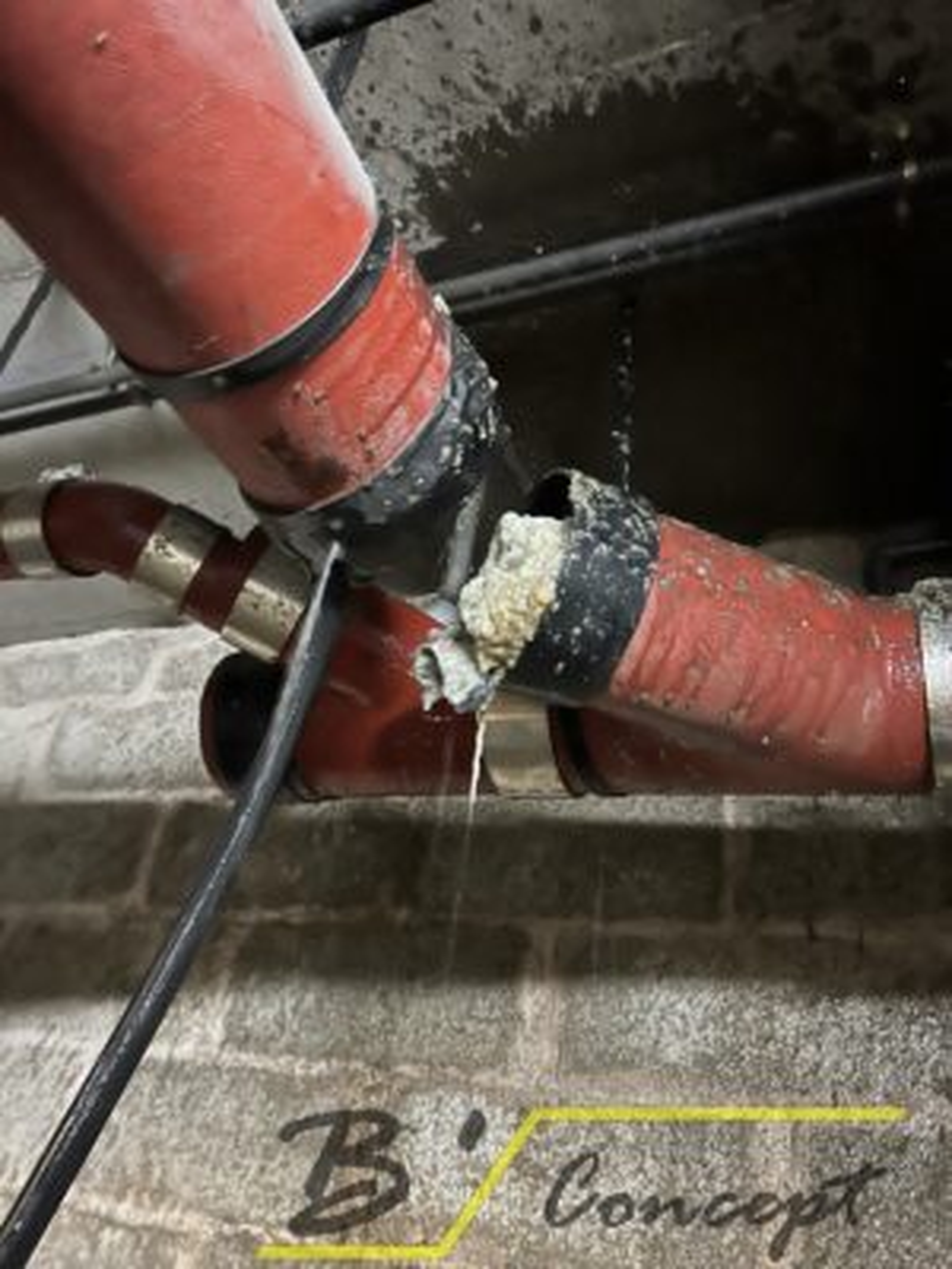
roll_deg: -8.4
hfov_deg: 53.1
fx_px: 953
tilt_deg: +30.2
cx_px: 476
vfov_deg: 67.3
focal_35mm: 26
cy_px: 634
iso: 640
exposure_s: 1/10
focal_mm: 5.7
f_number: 1.5
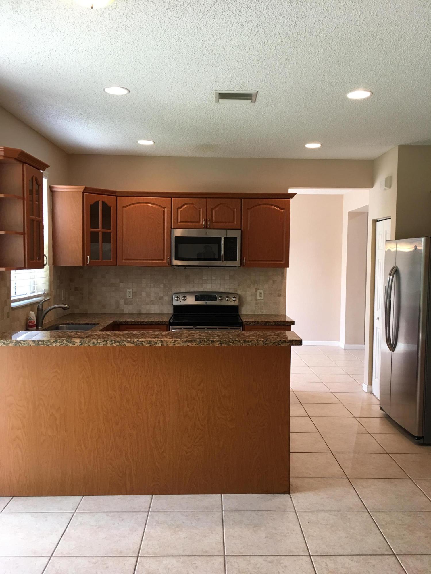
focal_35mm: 29
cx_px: 216
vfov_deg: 61.7
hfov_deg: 48.2
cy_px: 287
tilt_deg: -2.2
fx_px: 481
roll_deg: -0.8
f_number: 2.2
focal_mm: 4.15
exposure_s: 1/30
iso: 32
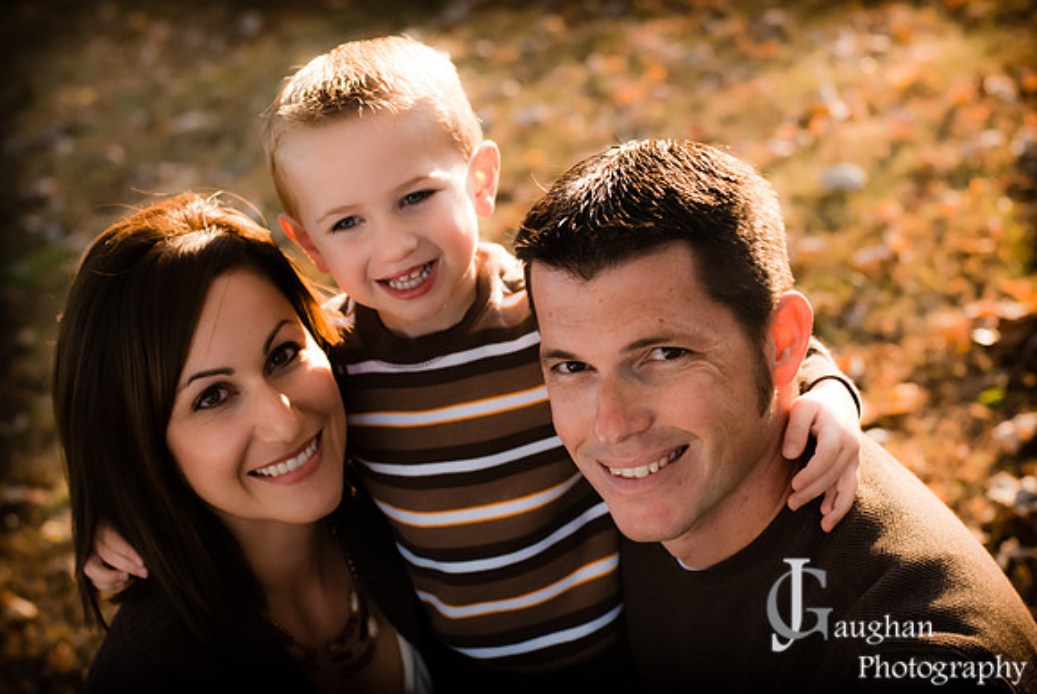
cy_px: 347
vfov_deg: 18.2
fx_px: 2163
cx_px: 518
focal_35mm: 75
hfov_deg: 27.0
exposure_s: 1/640
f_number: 3.5
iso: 400
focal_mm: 50
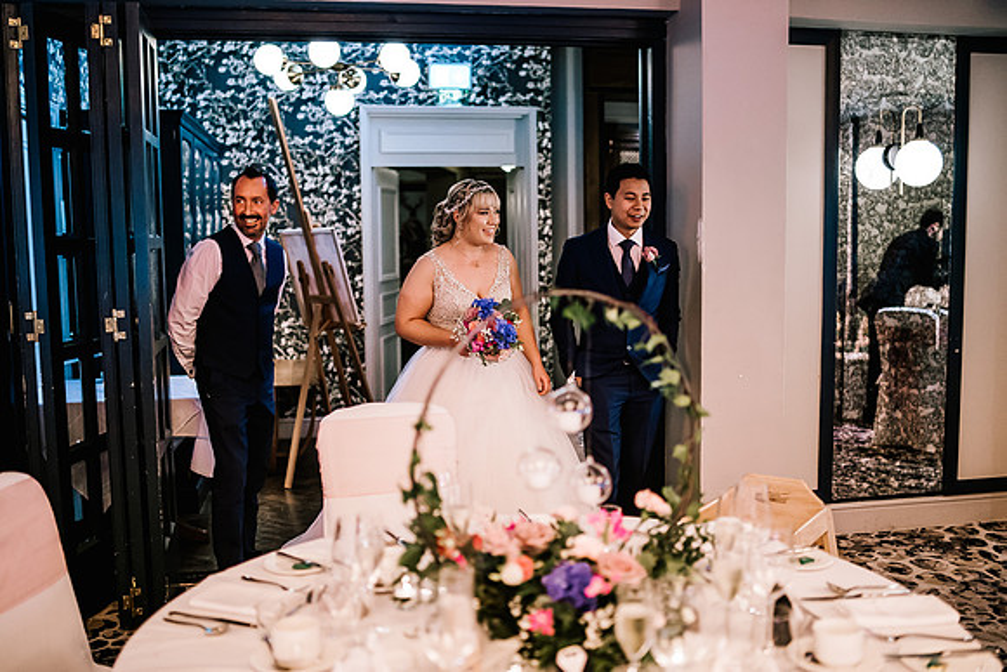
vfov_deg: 36.8
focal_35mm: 36
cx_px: 504
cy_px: 336
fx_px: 1009
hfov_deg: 53.0
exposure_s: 1/500
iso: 2500
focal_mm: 35
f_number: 1.4
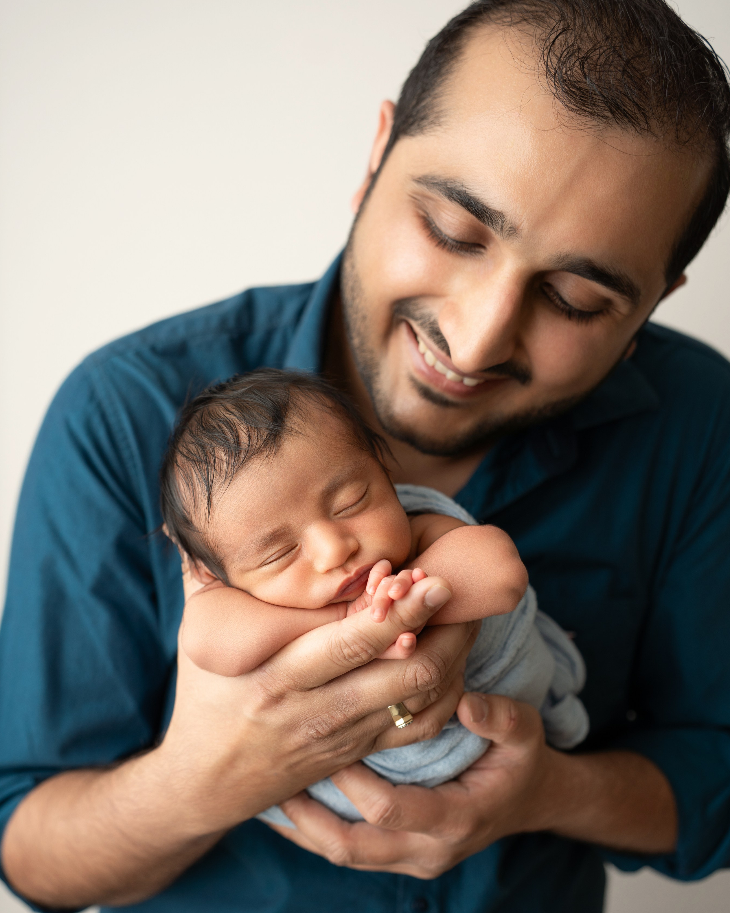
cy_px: 494
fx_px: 1080
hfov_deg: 37.3
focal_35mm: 40
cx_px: 368
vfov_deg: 45.7
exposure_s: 1/200
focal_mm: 35
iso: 160
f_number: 2.8
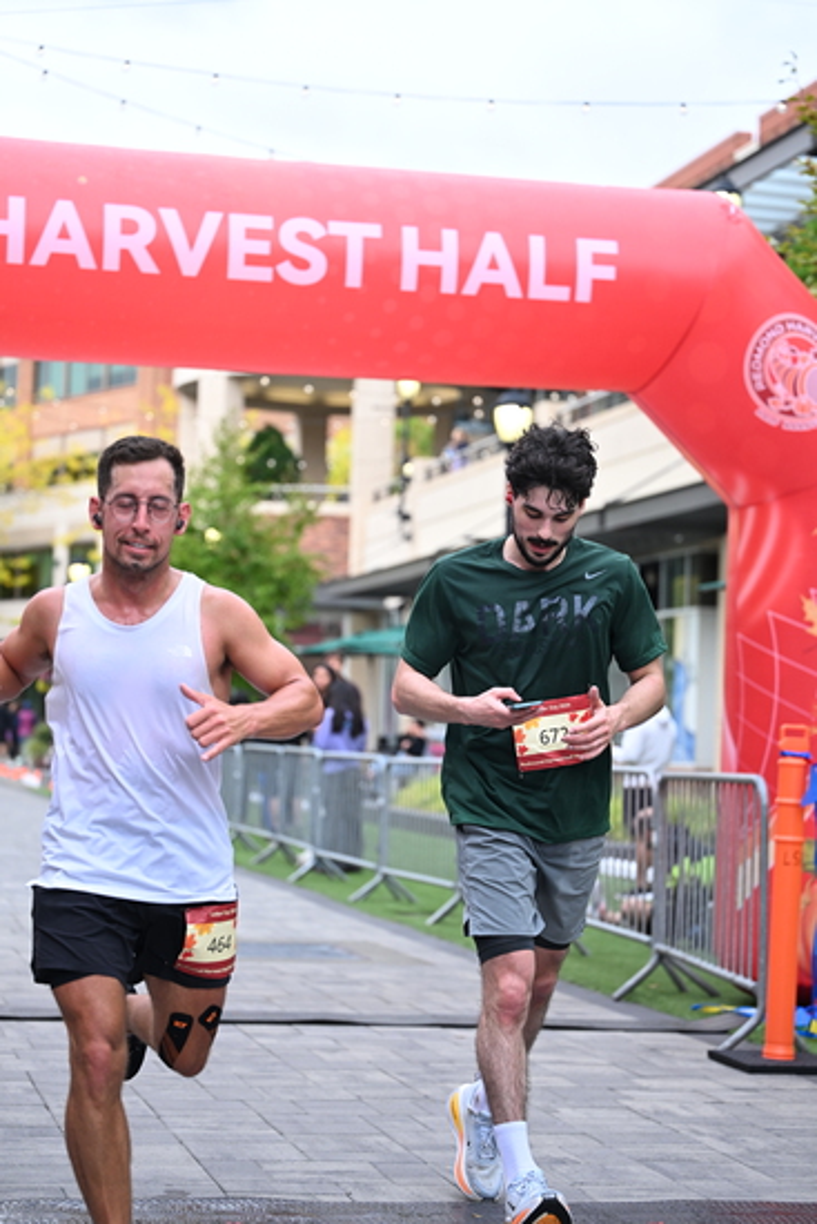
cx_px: 408
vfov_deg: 28.4
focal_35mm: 71
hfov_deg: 19.2
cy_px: 612
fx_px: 2415
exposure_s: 1/1600
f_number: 2.8
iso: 1000
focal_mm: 71
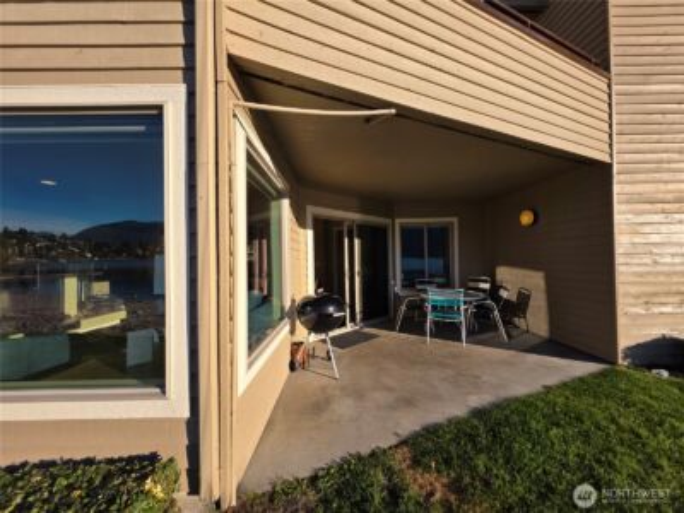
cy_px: 256
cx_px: 342
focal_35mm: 13
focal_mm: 2.2
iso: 40
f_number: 1.9
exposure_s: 1/1951
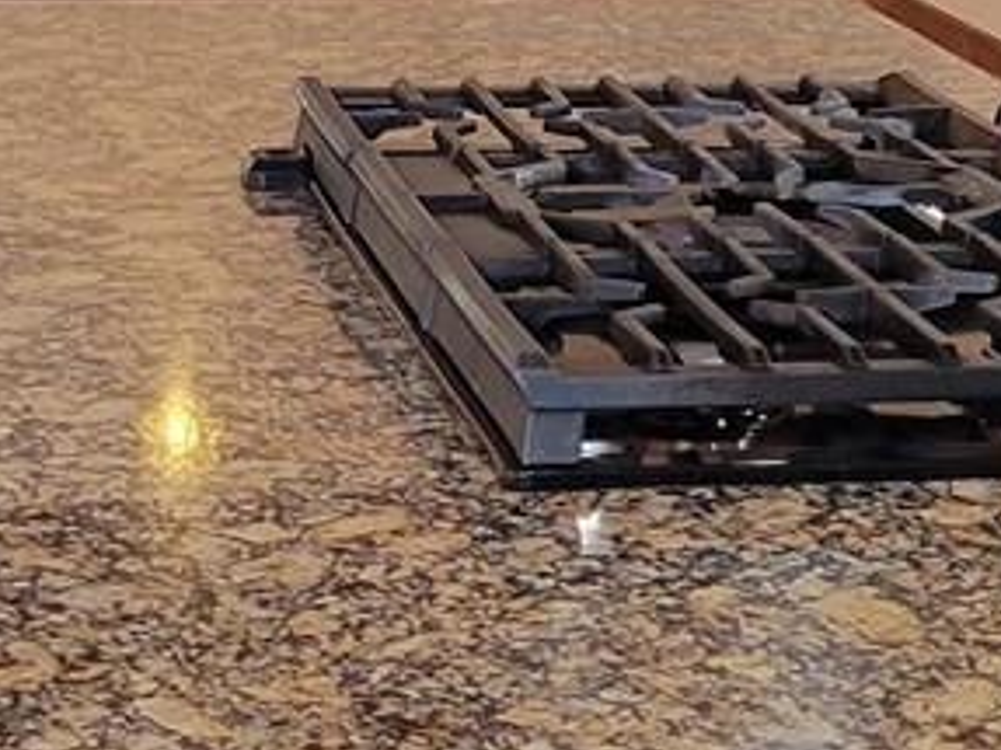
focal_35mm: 145
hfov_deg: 13.6
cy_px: 223
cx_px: 488
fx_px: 4191
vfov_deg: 10.2
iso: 125
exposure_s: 1/50
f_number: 1.8
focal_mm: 5.4
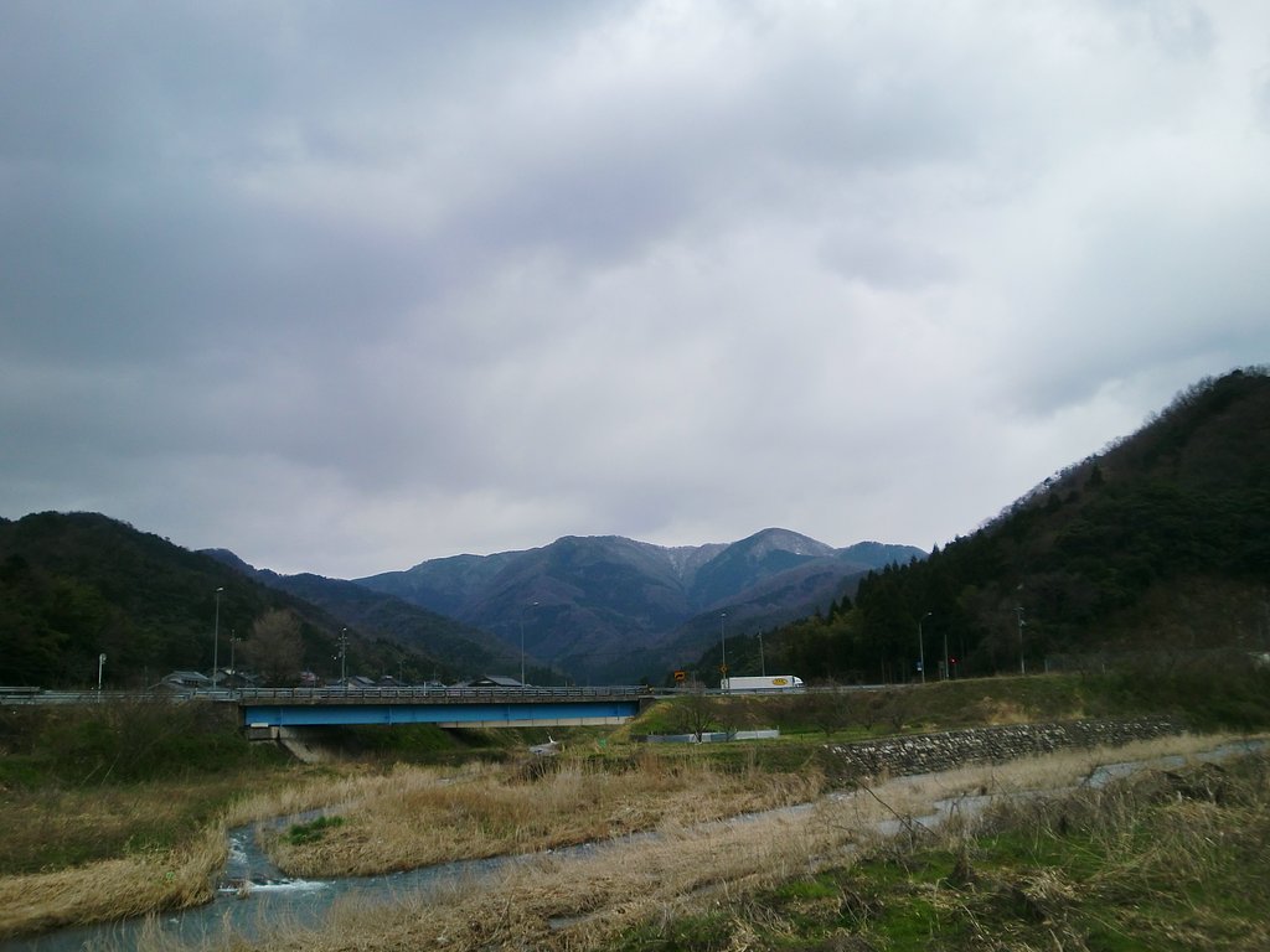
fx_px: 1247
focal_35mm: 34
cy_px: 476
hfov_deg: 54.0
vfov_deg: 41.8
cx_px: 635
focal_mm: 5.58
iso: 64
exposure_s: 1/100
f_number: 2.8
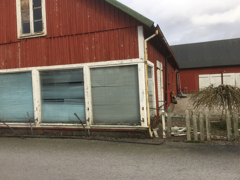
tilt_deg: -2.6
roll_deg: +4.0
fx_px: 201
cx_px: 120
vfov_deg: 48.2
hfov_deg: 61.7
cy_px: 90
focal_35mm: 29
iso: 25
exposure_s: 1/549
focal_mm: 4.15
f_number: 2.2
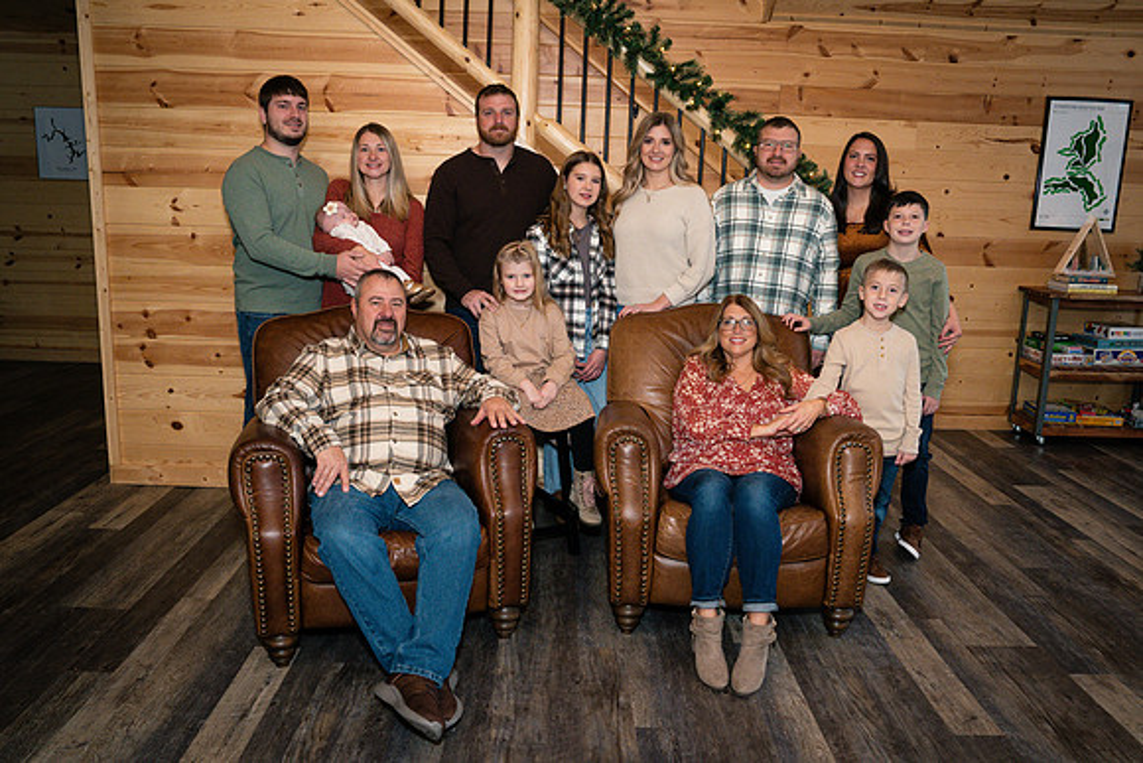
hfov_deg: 68.0
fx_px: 847
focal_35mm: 27
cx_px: 567
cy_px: 366
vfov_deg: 48.5
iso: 1000
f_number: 8
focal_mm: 24
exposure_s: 1/160
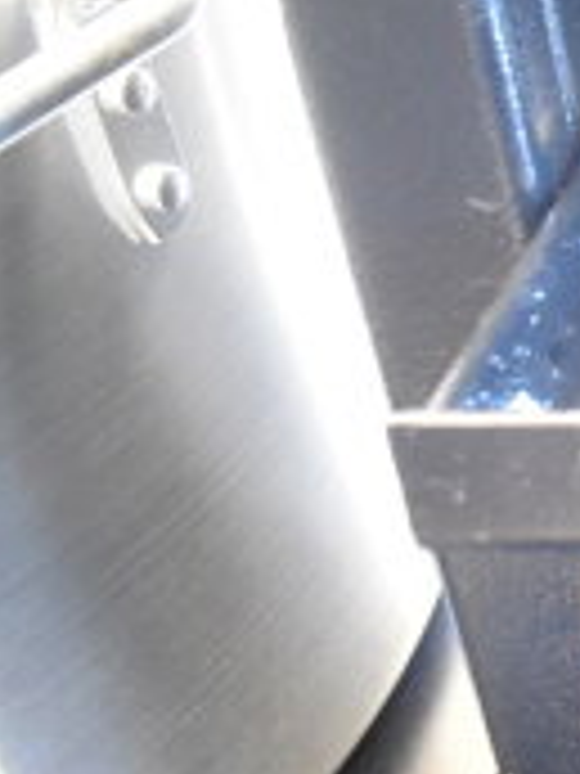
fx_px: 2055
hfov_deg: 12.7
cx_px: 1362
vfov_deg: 20.4
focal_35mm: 92
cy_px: -70
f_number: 3.5
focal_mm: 18
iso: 6400
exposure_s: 1/30
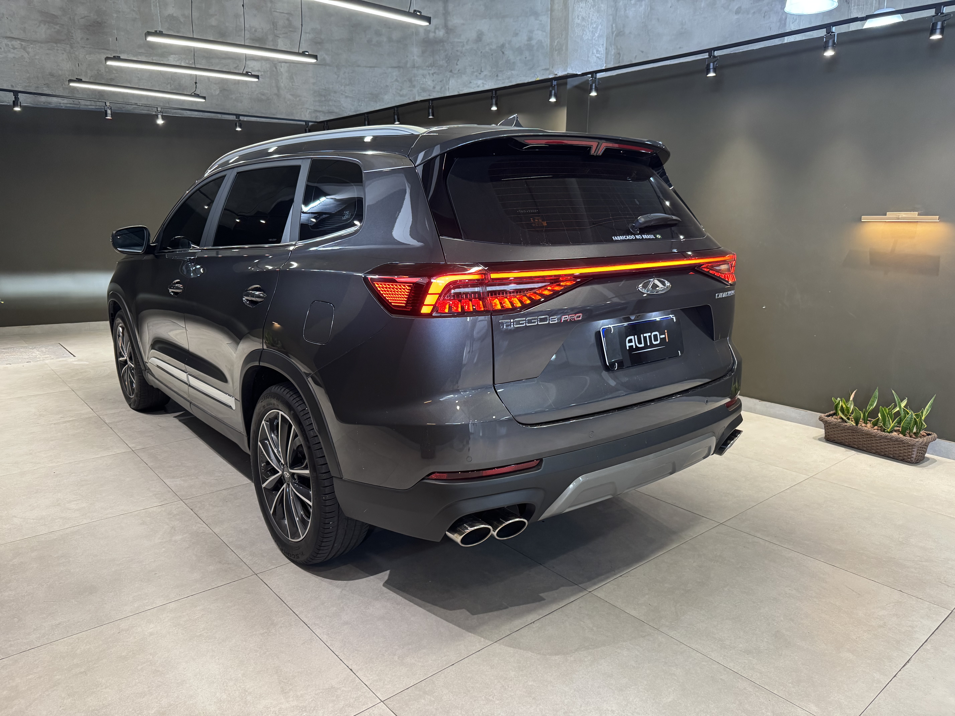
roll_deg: -0.3
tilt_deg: -13.0
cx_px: 478
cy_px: 358
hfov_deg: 71.6
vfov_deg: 56.8
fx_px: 662
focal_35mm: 24
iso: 320
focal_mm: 6.76
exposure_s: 1/60
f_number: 1.78
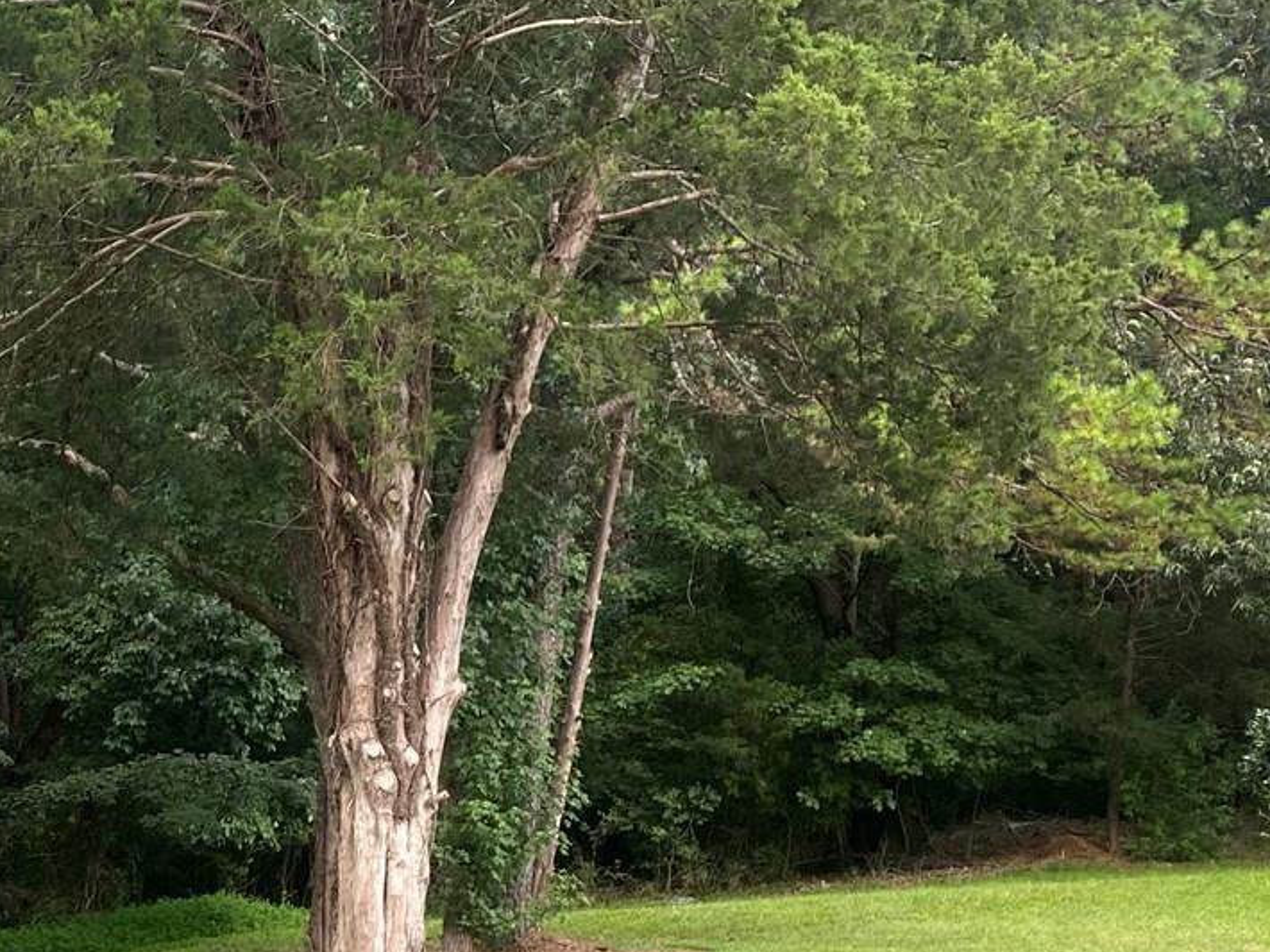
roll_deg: -2.4
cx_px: 215
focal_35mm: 75
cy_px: 966
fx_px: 2751
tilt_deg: +0.5
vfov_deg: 19.1
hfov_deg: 25.5
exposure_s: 1/222
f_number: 1.8
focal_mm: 4.25
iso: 32
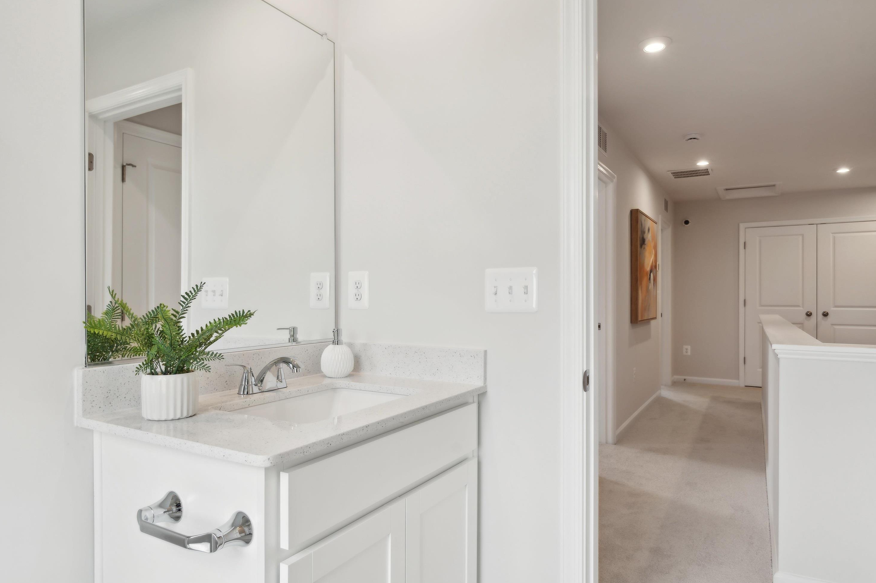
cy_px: 291
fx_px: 511
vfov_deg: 59.5
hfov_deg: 81.2
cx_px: 457
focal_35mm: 21
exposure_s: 1/25
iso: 160
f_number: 7.1
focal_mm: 20
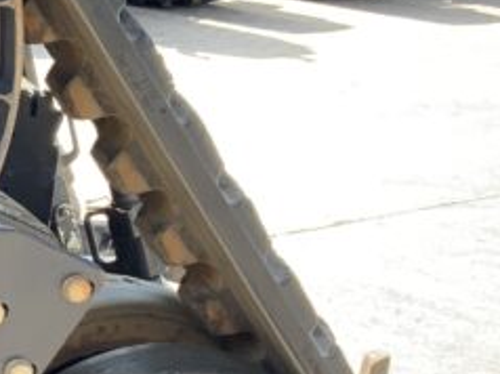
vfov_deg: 11.8
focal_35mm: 125
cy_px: 275
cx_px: -254
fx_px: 1804
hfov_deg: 14.7
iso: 16
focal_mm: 3
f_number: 1.8
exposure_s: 1/194
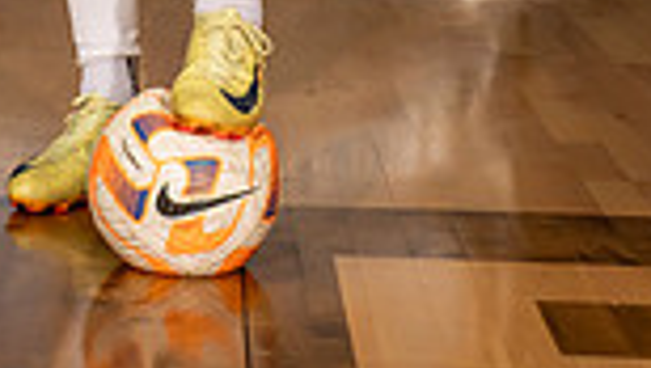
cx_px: 127
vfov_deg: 6.8
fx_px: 2903
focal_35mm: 168
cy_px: -525
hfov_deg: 12.7
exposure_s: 1/320
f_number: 6.3
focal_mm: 55
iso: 800
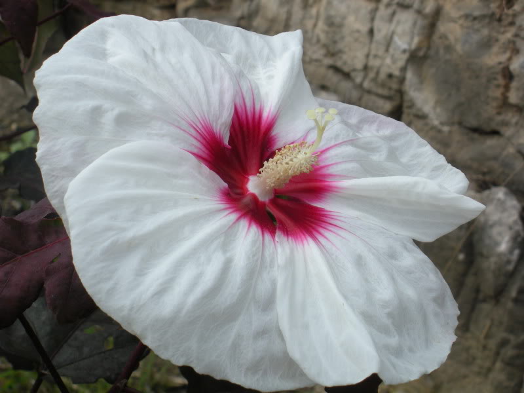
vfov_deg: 22.9
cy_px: 196
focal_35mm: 64
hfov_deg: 30.3
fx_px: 969
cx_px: 262
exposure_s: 1/365
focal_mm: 11.2
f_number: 4.6
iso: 64
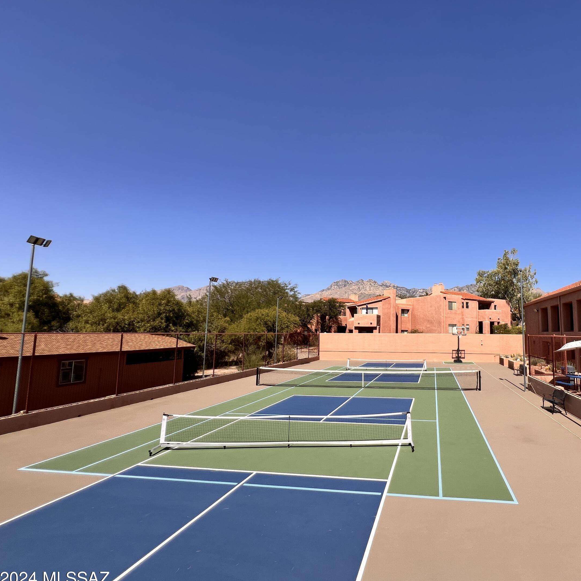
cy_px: 303
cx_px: 390
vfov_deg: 87.4
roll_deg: -0.1
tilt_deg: +3.7
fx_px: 304
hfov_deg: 84.2
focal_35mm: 16
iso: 32
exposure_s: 1/2179
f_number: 1.8
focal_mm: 1.57
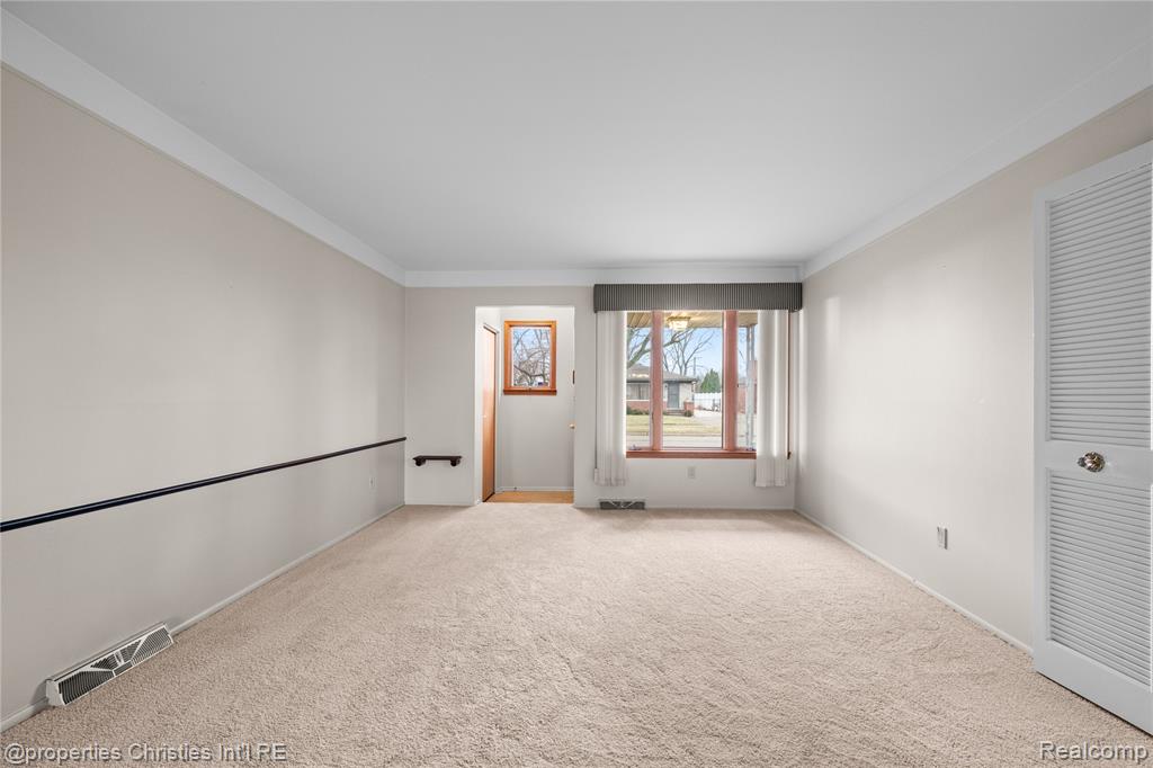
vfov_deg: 77.3
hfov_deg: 100.4
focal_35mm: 15
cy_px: 384
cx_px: 576
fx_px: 480
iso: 640
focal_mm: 10
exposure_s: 1
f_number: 5.6
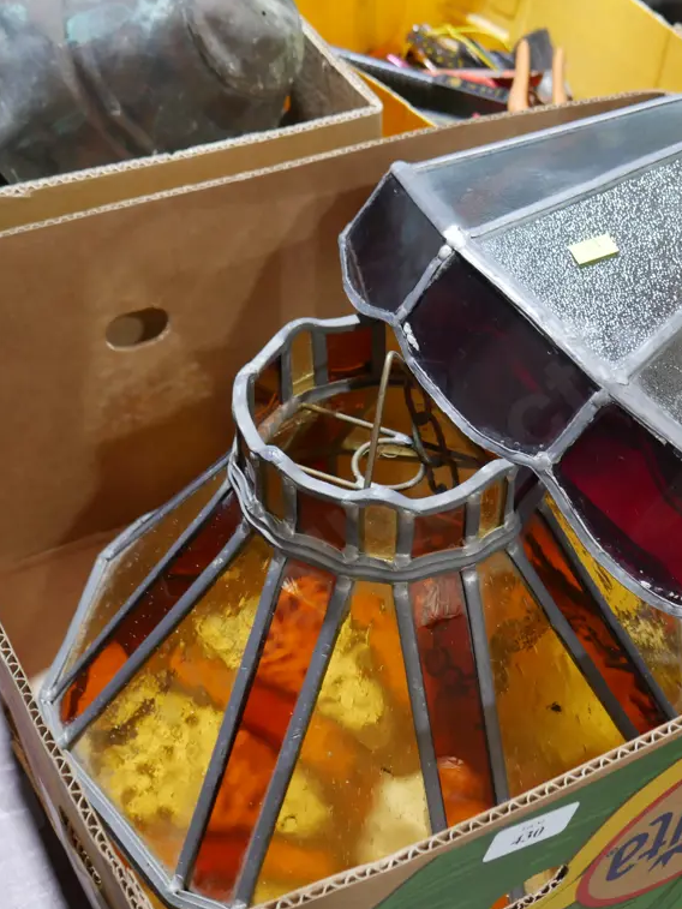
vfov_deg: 41.2
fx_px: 1208
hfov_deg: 31.1
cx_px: 495
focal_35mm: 46
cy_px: 452
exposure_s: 1/60
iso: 1000
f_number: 4
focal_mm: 17
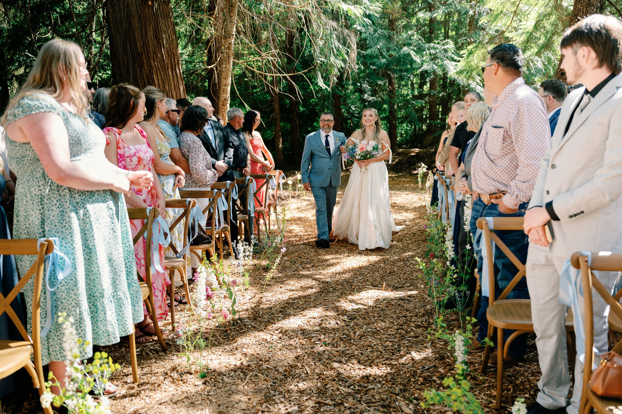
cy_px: 207
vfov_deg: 40.2
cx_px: 293
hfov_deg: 57.5
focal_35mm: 33
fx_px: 566
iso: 200
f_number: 2.8
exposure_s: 1/320
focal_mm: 31
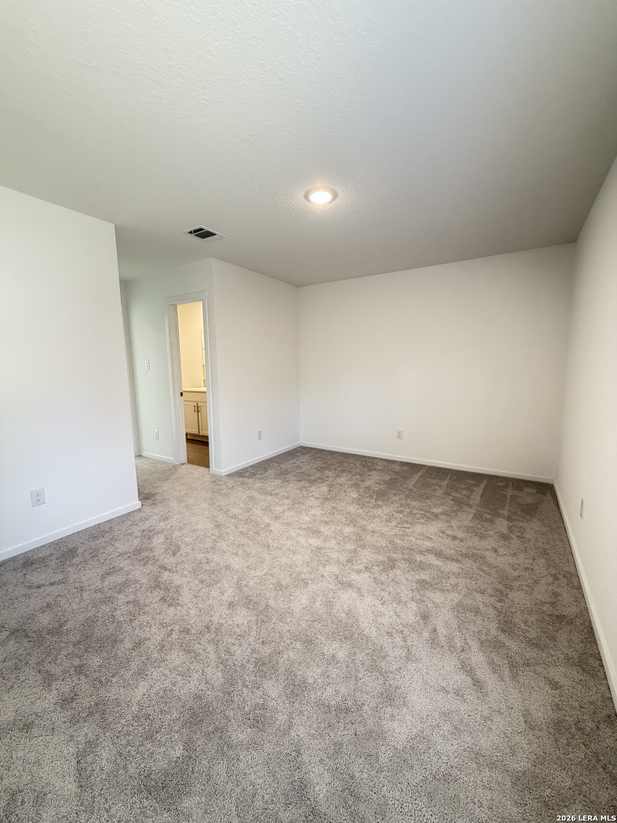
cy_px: 412
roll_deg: +0.6
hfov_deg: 85.7
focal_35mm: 14
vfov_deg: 102.1
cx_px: 308
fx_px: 333
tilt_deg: -8.5
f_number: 2.2
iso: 320
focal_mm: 2.22
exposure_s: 1/60
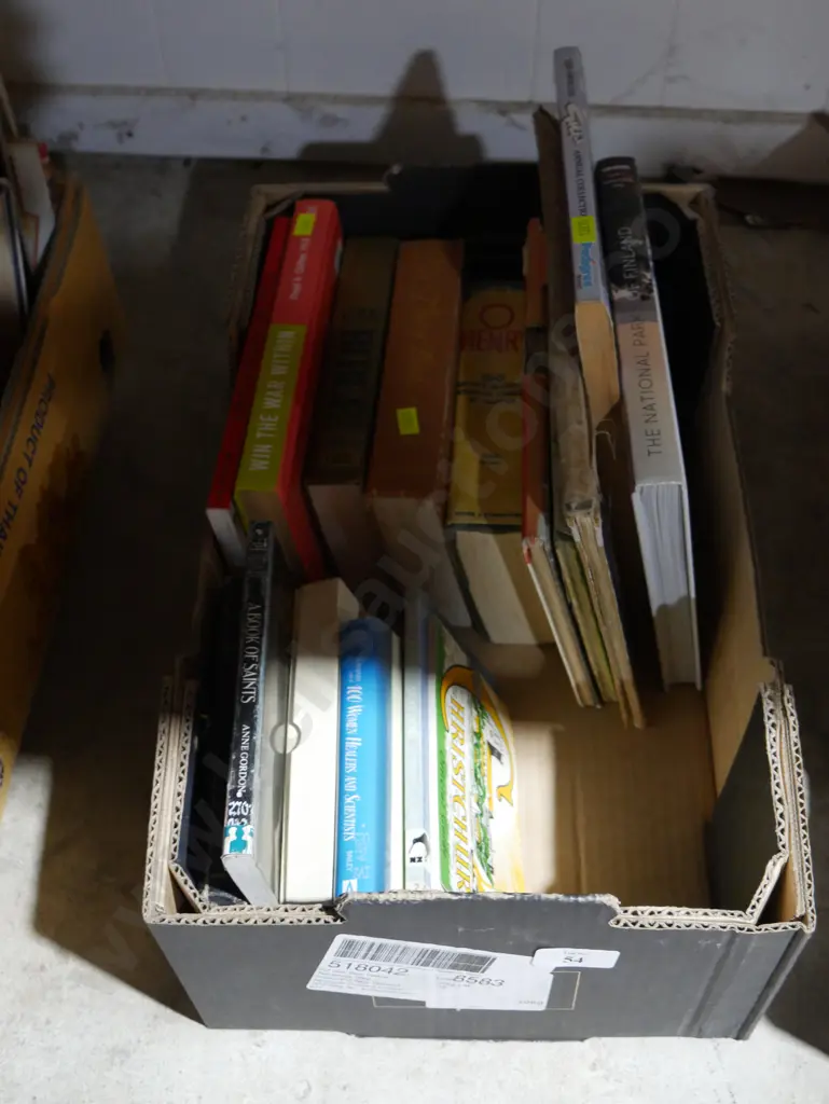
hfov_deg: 36.0
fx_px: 1276
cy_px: 552
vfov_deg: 46.8
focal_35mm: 40
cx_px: 414
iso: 2000
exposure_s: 1/60
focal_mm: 20
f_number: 4.5
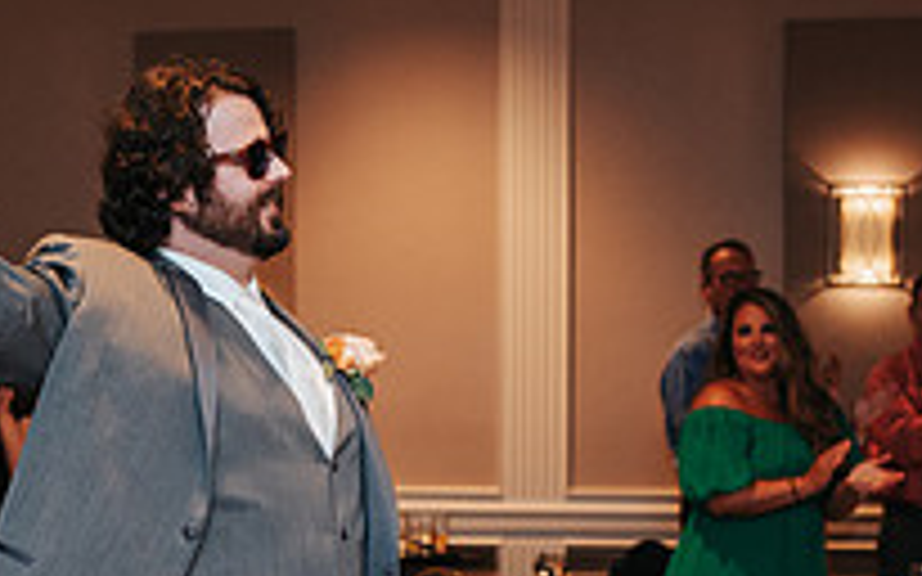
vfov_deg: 11.7
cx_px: 25
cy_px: 524
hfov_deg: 18.3
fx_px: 2788
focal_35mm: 111
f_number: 2.8
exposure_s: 1/160
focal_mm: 35
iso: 1000
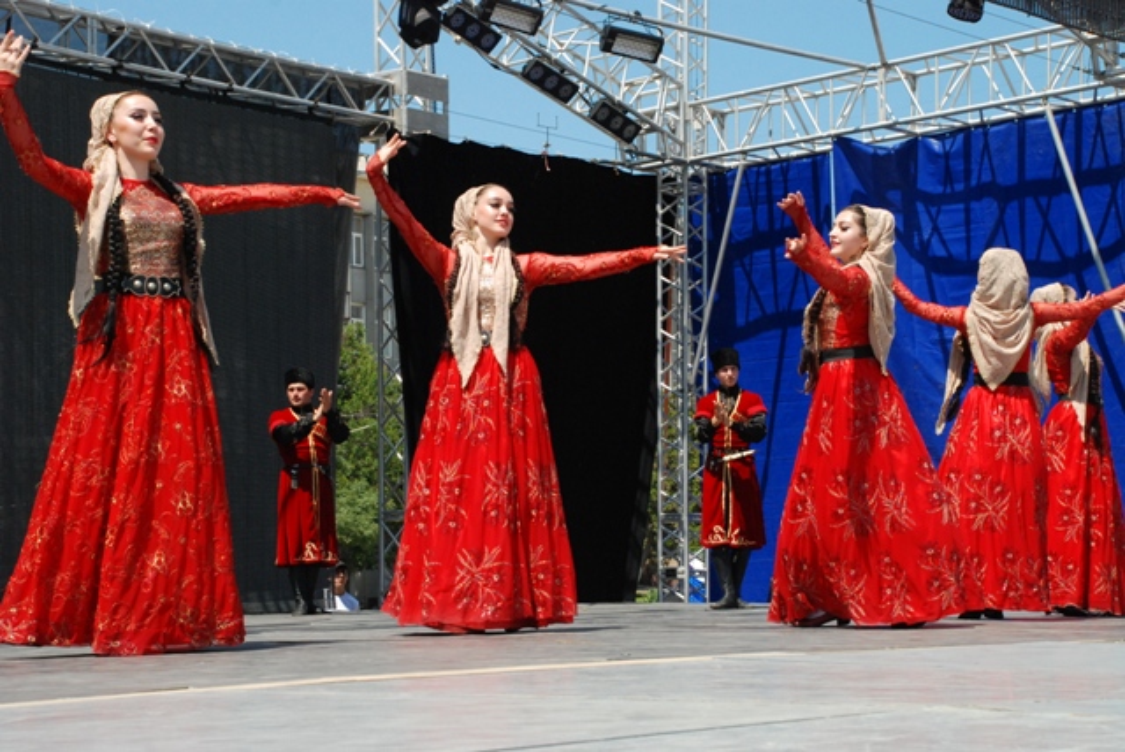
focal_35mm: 75
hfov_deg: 27.0
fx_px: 2346
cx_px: 562
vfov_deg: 18.2
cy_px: 376
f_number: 11
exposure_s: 1/500
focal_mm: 50
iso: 640
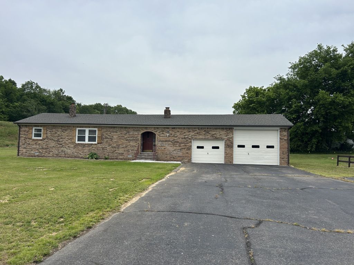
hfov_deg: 67.3
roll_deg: -0.3
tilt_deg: +2.1
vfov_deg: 53.1
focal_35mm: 26
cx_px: 177
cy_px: 132
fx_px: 266
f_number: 1.5
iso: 50
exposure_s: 1/1645
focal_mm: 5.7
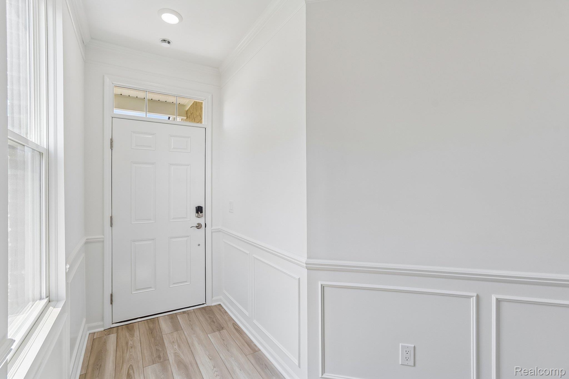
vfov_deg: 73.7
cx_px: 284
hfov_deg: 96.7
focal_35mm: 16
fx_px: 253
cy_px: 190
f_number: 6.3
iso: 400
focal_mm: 16
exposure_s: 1/250
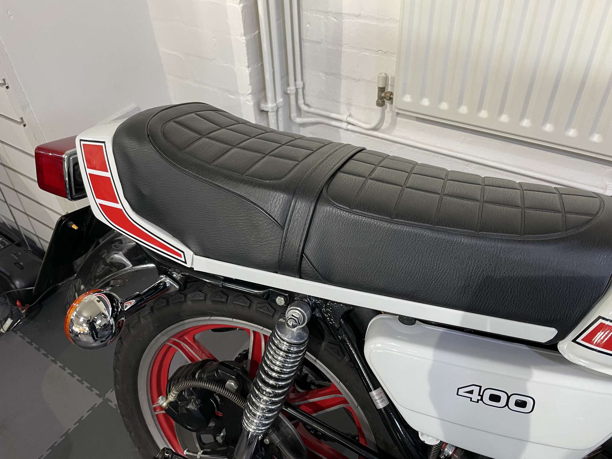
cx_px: 306
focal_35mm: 26
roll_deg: +3.6
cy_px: 230
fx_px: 460
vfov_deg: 53.1
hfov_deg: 67.3
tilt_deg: -40.1
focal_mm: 4.2
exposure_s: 1/50
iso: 200
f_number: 1.6
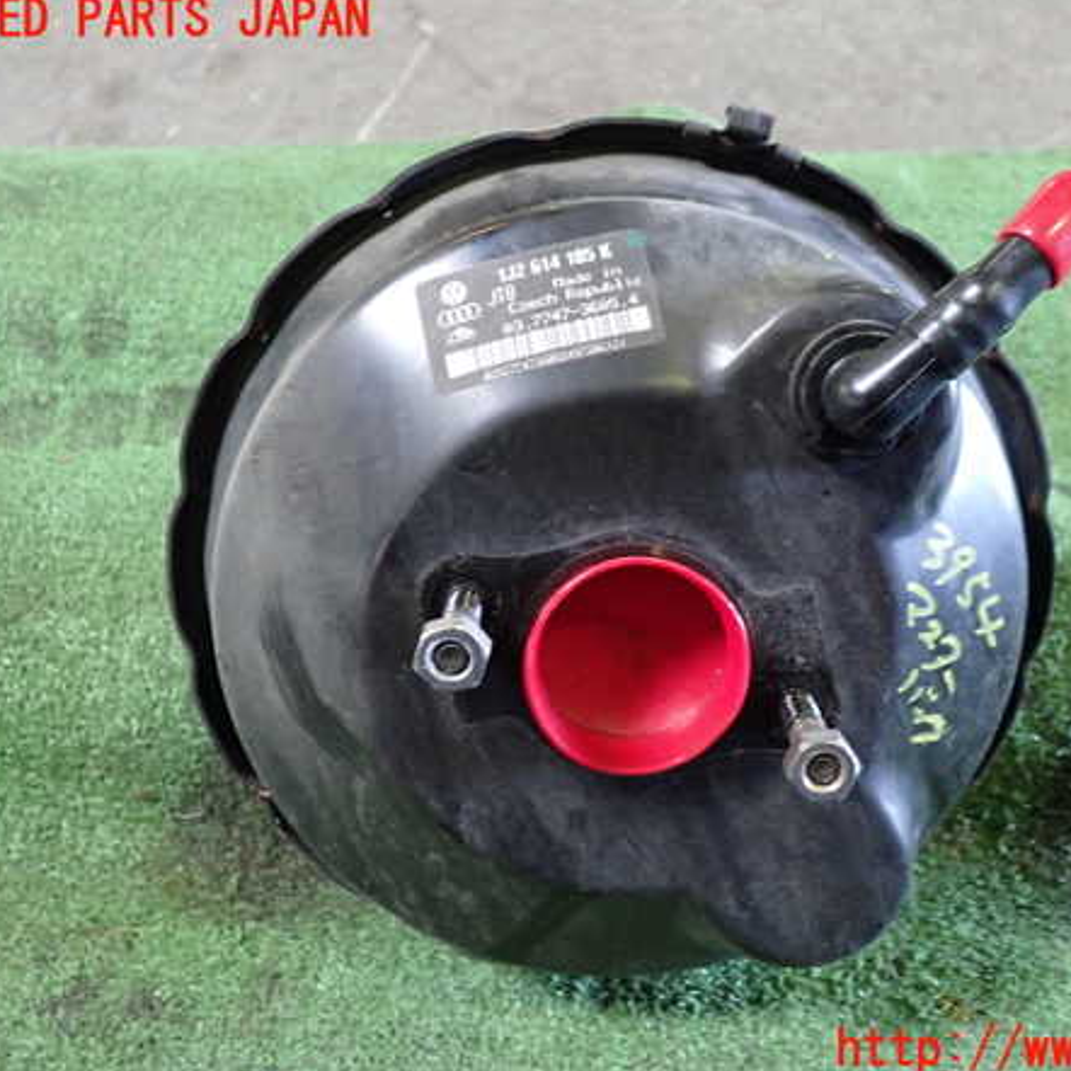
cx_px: 657
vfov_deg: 46.0
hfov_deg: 45.7
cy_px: 536
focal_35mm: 36
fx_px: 1260
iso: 500
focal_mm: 5.4
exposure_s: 1/30
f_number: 2.3
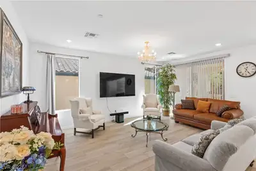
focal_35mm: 17
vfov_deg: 70.5
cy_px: 86
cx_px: 128
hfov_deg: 93.3
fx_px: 121
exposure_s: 1/5
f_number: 8
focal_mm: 17
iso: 400
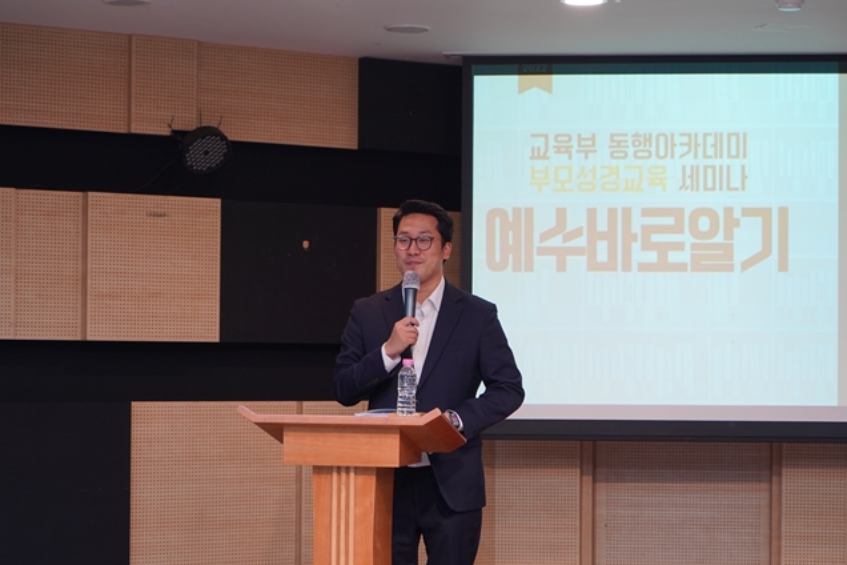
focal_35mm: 88
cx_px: 429
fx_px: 2070
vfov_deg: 15.5
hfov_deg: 23.1
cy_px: 354
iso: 1250
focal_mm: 70
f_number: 4
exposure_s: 1/160
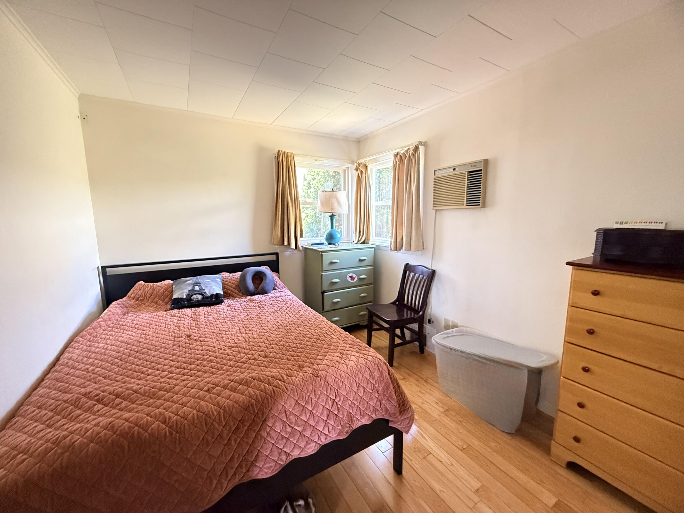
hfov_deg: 102.1
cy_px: 256
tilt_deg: -7.4
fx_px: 277
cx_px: 342
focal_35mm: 14
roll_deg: +0.8
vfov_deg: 85.7
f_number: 2.2
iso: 640
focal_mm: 2.22
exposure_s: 1/60
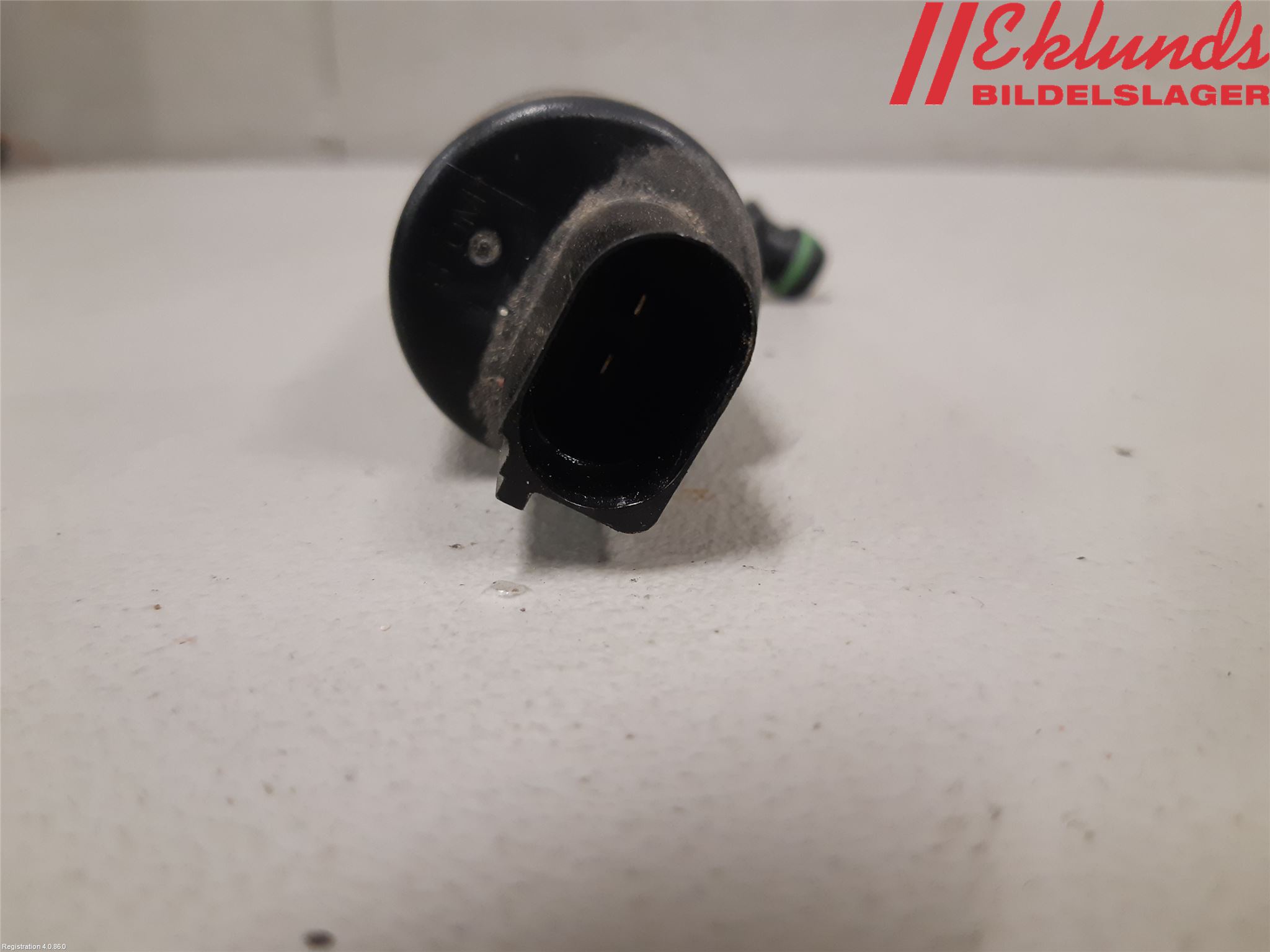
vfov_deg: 53.1
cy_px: 476
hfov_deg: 67.3
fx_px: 954
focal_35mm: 26
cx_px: 635
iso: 200
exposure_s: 1/50
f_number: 1.7
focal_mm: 3.93
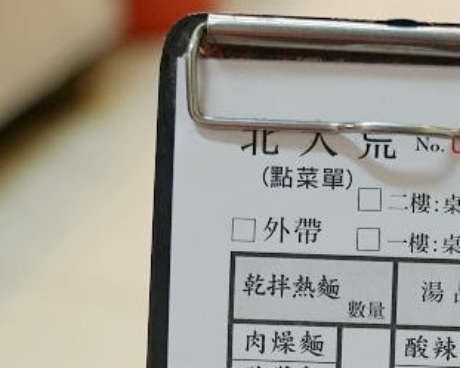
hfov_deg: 18.0
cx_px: 401
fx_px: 1430
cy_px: 523
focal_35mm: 105
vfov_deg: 13.9
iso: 1600
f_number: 3.2
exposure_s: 1/60
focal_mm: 29
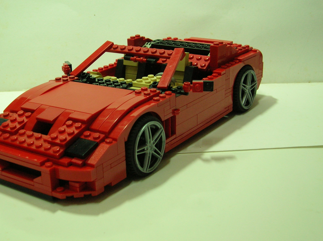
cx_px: 132
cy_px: 107
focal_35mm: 55
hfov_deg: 34.9
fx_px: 513
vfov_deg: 26.5
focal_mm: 7.7
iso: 107
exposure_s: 1/3.8
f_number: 3.2
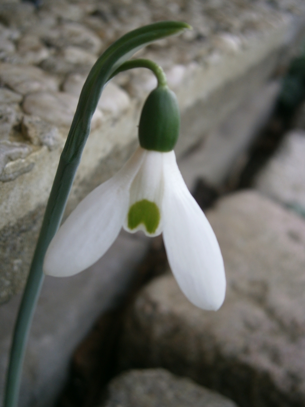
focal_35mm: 47
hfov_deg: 30.9
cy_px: 204
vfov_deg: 40.4
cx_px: 152
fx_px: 552
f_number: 3.4
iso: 80
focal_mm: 8.3
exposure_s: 1/250
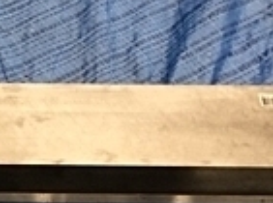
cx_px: -258
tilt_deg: -53.8
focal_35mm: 132
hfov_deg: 13.1
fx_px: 1038
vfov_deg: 11.2
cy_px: 131
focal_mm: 4.15
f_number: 2.2
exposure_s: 1/30
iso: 64
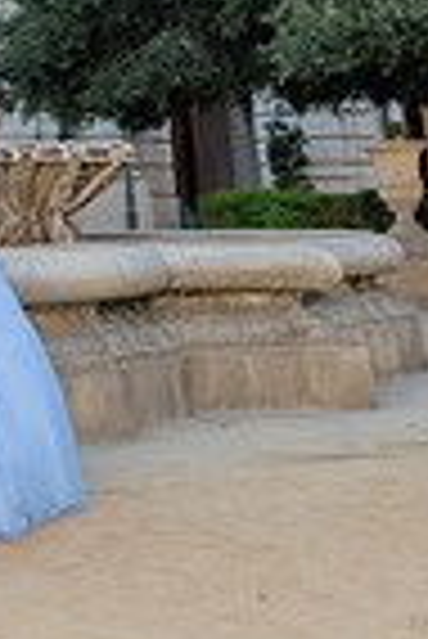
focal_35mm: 76
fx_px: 1352
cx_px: -108
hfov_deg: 17.1
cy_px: -306
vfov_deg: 22.2
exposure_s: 1/200
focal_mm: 24
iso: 200
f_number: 5
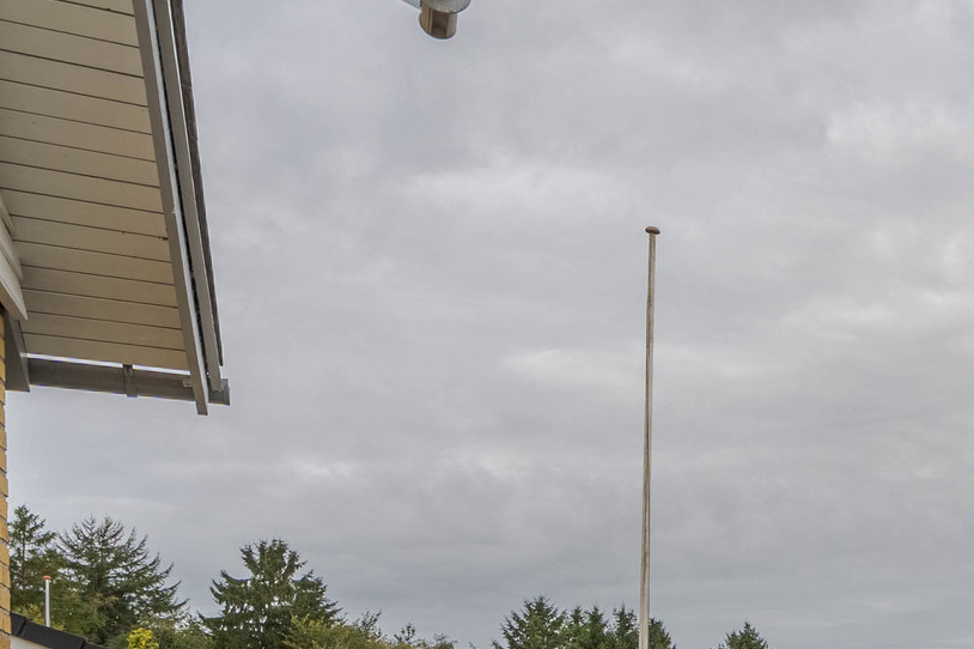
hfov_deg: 24.5
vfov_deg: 21.3
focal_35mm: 59
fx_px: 1596
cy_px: 780
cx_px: 1540
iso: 100
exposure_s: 1/1600
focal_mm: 16
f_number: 8
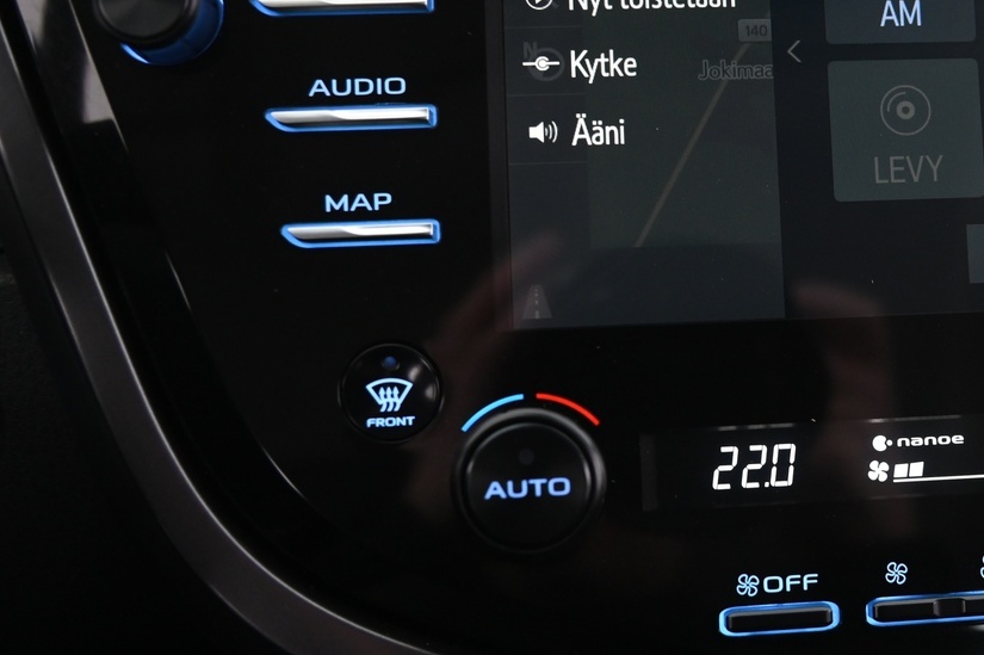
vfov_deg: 22.2
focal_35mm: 61
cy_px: 317
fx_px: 1666
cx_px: 855
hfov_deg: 31.6
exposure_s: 1/20
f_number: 4
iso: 2000
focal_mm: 31
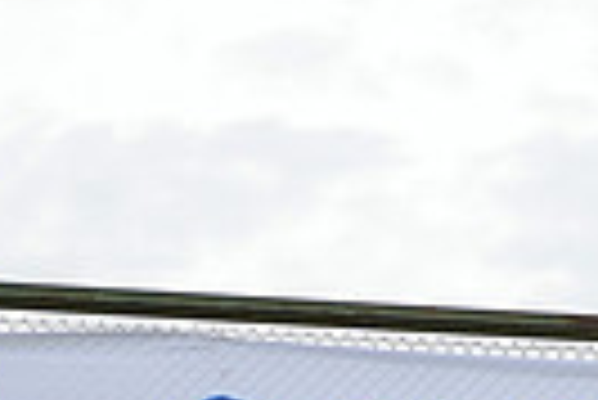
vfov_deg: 4.5
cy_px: 798
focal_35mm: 305
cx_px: 517
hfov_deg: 6.7
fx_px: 5072
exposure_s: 1/3200
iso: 400
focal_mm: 70
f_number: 2.8
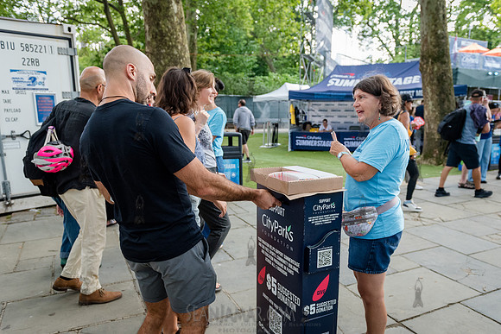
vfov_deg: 46.2
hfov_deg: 65.2
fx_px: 391
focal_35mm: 28
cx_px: 273
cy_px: 189
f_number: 3.2
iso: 2000
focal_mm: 24
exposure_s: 1/640
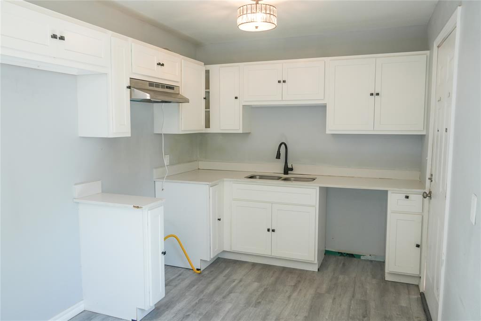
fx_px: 361
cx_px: 240
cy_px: 160
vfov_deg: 47.9
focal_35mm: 27
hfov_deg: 67.4
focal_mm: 18
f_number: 10
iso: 400
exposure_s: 1/30
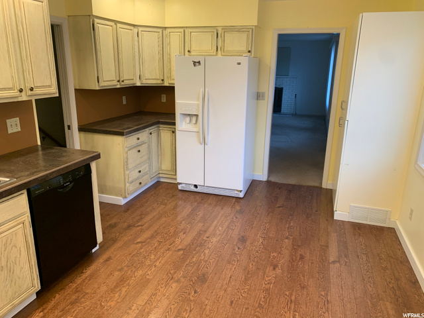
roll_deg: -0.8
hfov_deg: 67.3
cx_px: 212
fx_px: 318
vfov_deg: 53.1
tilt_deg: -15.9
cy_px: 159
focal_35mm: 26
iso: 64
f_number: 1.8
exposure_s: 1/60
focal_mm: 4.25
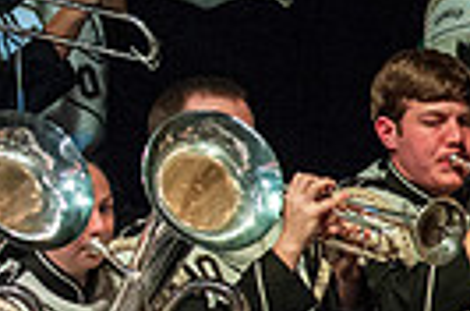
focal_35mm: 1311
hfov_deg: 1.6
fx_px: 17075
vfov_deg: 1.0
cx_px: -403
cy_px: 102
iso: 5000
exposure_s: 1/400
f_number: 5.6
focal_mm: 300
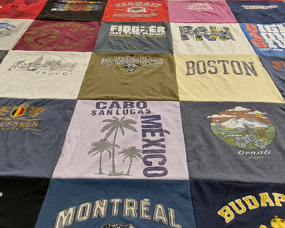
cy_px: 134
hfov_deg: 51.5
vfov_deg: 42.1
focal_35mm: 35
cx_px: 140
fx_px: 295
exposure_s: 1/50
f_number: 1.9
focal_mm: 2.91
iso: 100
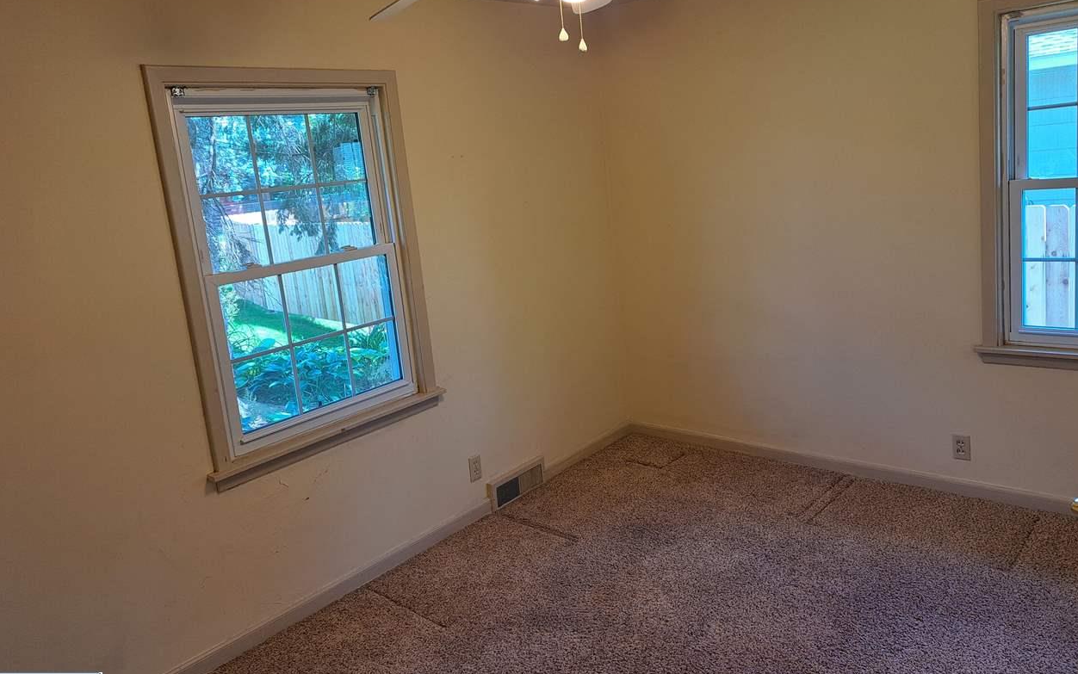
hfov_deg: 70.4
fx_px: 764
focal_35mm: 26
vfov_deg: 47.5
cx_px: 536
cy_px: 291
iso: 50
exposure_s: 1/60
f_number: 1.8
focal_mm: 5.23
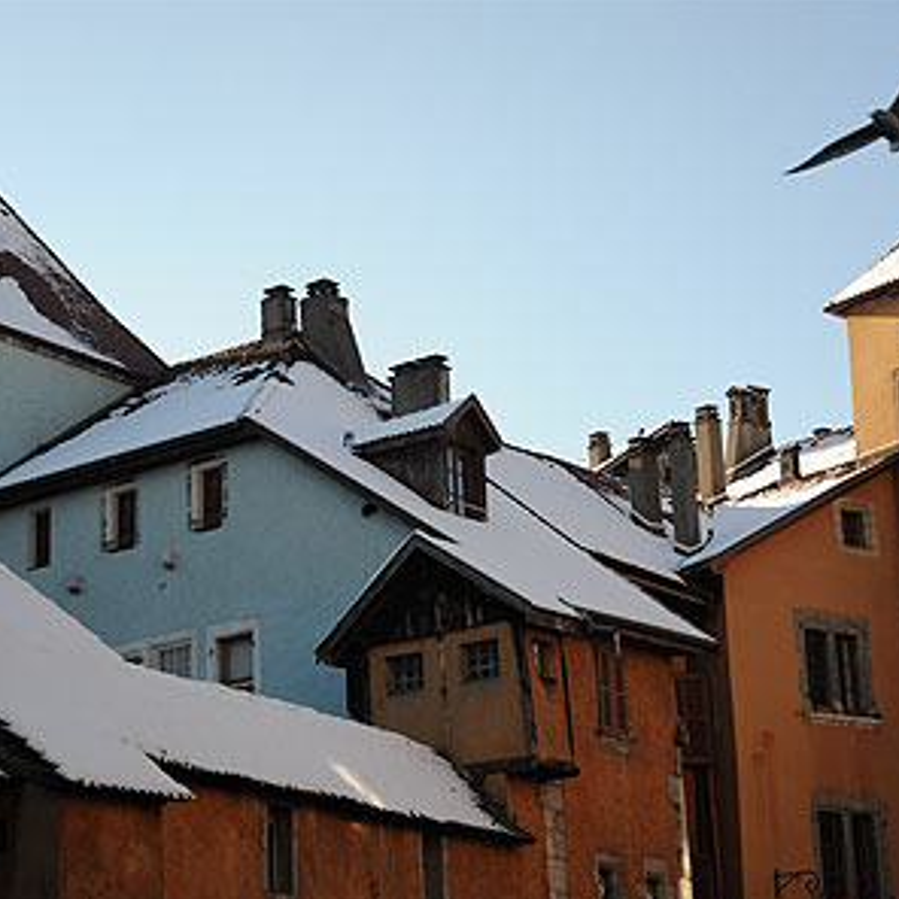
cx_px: 437
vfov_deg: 20.6
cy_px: 453
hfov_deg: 20.6
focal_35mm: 84
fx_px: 2468
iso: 800
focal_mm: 65
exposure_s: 1/2500
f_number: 5
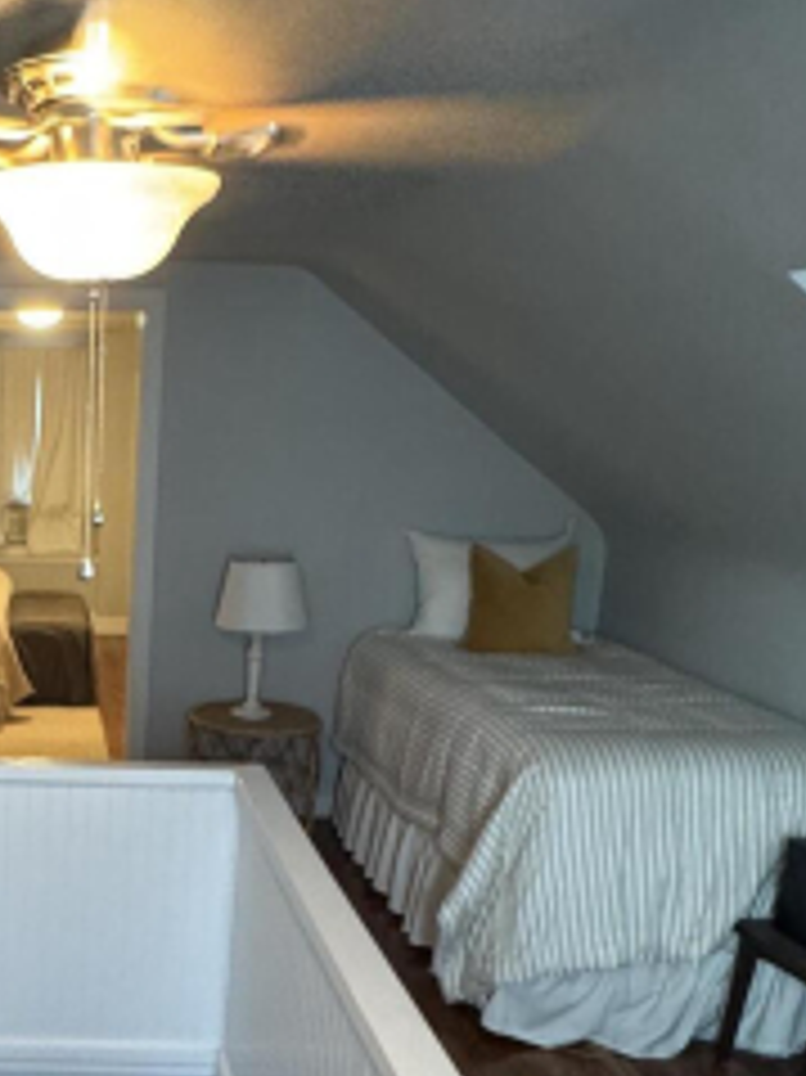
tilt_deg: -14.1
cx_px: 9
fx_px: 1212
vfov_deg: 47.0
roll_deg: +0.0
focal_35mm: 39
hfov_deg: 33.8
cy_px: 727
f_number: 2.2
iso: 640
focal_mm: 2.22
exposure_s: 1/60
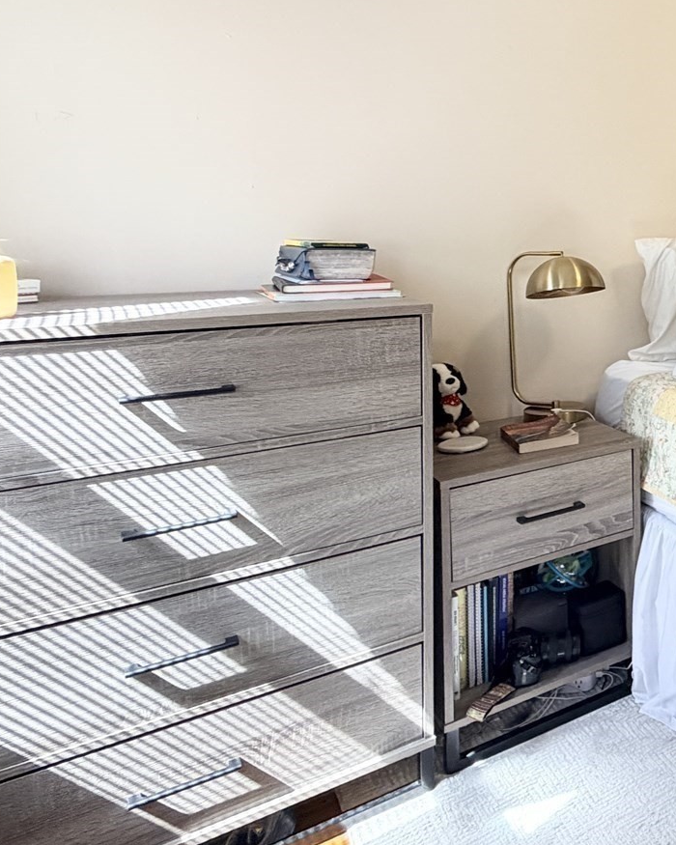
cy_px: 260
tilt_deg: -3.5
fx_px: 800
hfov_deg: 31.7
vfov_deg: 54.2
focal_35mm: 32
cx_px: 928
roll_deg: -0.5
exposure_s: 1/120
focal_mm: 2.22
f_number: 2.2
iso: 200
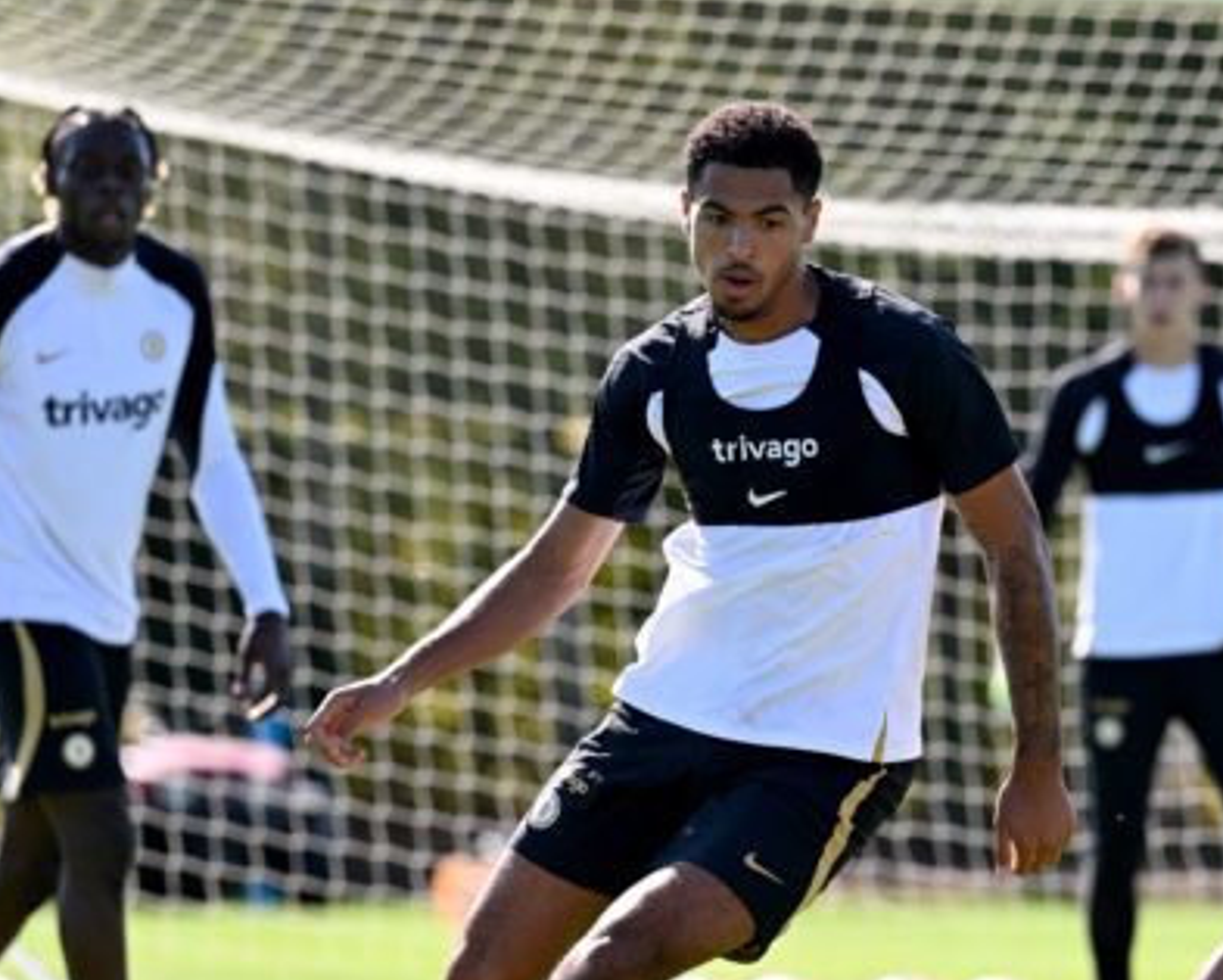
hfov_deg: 5.4
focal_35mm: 358
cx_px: 934
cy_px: 644
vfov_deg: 4.3
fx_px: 12968
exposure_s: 1/2000
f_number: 3.5
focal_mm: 200
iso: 400
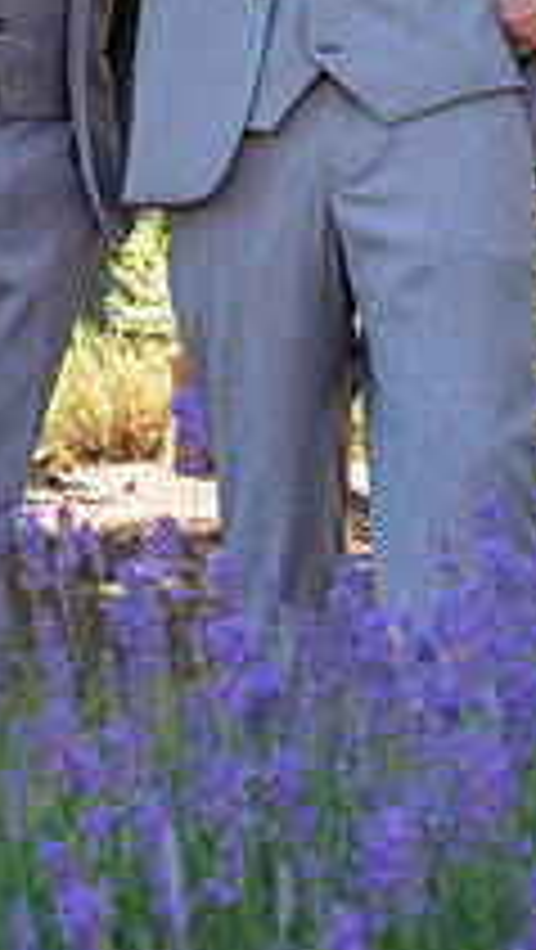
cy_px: 90
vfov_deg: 13.2
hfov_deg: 7.5
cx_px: 126
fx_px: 4060
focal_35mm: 161
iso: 400
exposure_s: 1/160
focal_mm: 48
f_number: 6.3
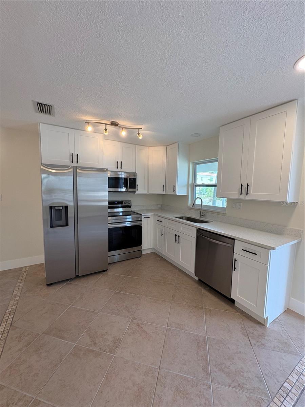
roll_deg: -1.4
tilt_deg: -3.9
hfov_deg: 85.7
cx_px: 152
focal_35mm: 14
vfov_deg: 102.1
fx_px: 164
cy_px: 204
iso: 80
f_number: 2.2
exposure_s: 1/134
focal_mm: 2.22
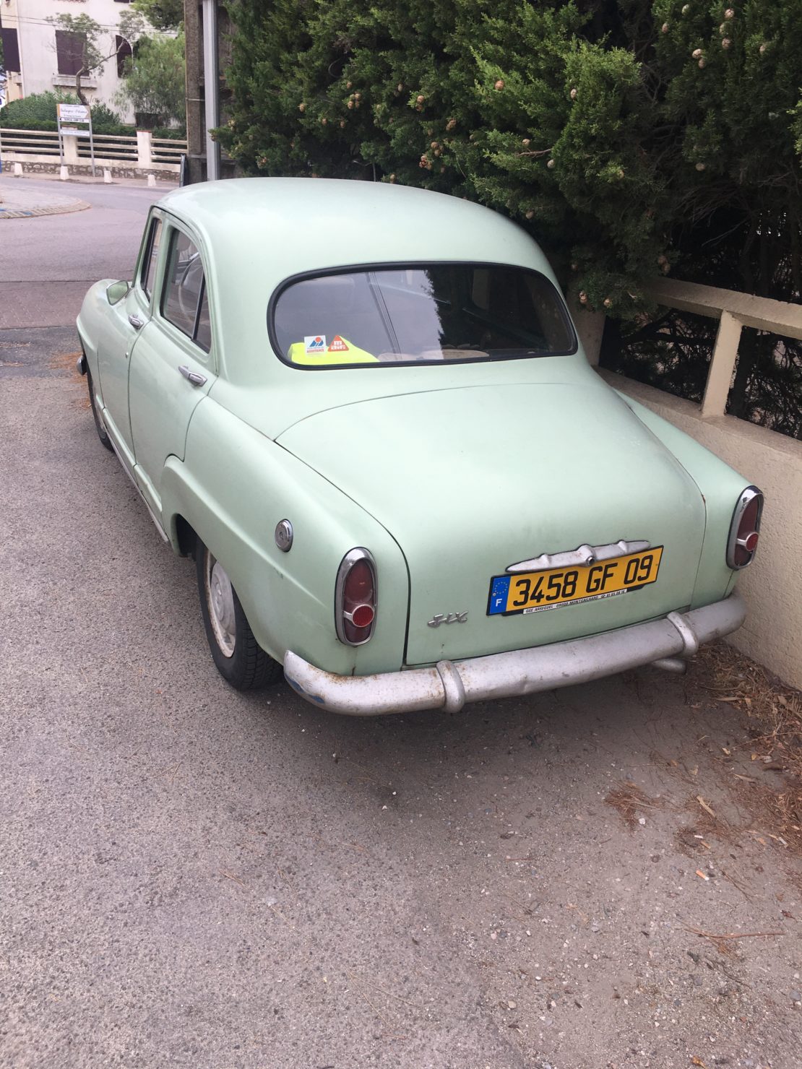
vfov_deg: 61.7
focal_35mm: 29
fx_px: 896
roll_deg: -4.4
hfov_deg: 48.2
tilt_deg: -22.4
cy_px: 534
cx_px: 401
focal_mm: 4.15
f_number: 2.2
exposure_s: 1/466
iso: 25
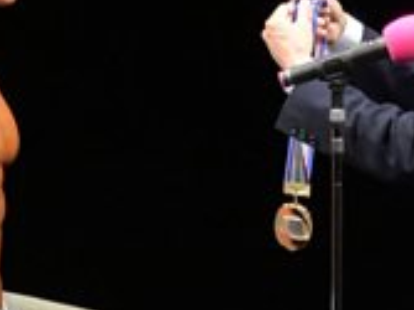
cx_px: 390
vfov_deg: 1.2
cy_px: 372
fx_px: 14377
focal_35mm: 1203
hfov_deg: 1.6
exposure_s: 1/400
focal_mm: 180
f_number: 5.6
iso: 3200
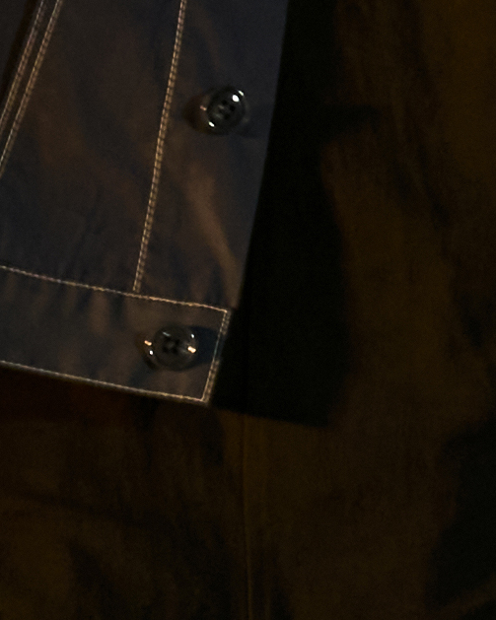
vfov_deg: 2.8
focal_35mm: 701
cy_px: -230
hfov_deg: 2.2
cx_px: 2275
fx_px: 12866
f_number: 11
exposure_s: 1/15
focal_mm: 67
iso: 800
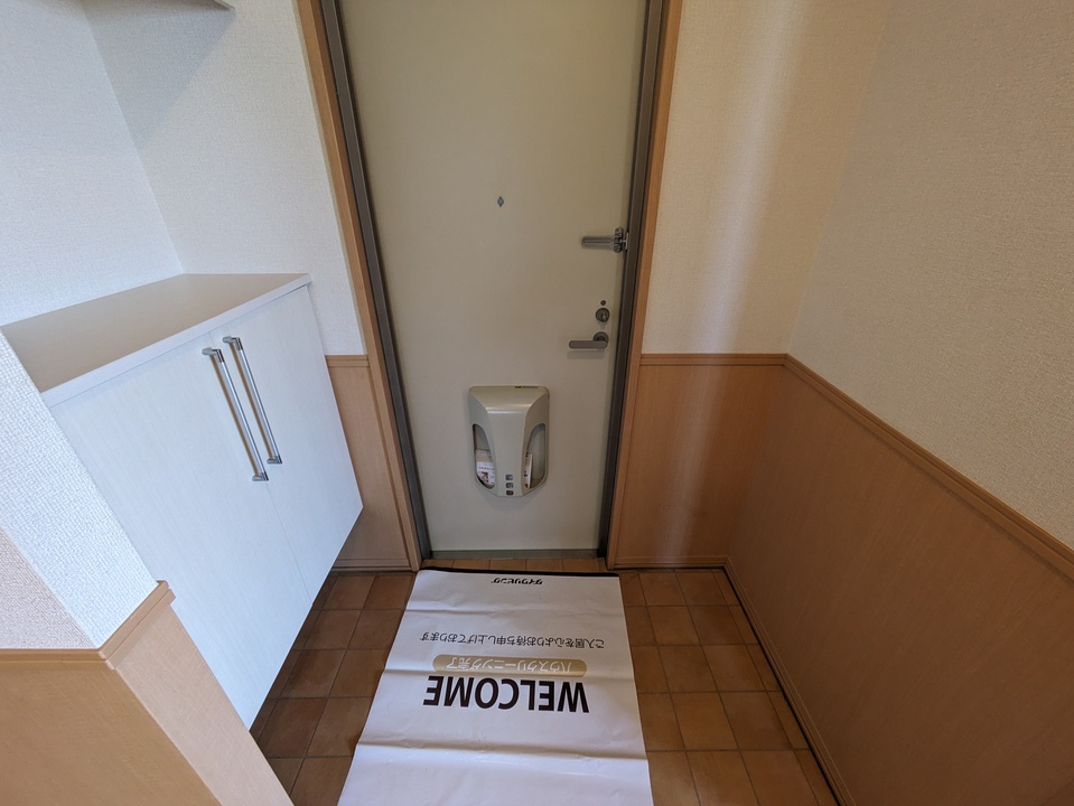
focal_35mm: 14
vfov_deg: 85.7
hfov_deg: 102.0
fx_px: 435
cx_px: 537
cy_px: 403
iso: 103
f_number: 2.2
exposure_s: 1/24
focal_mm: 1.83
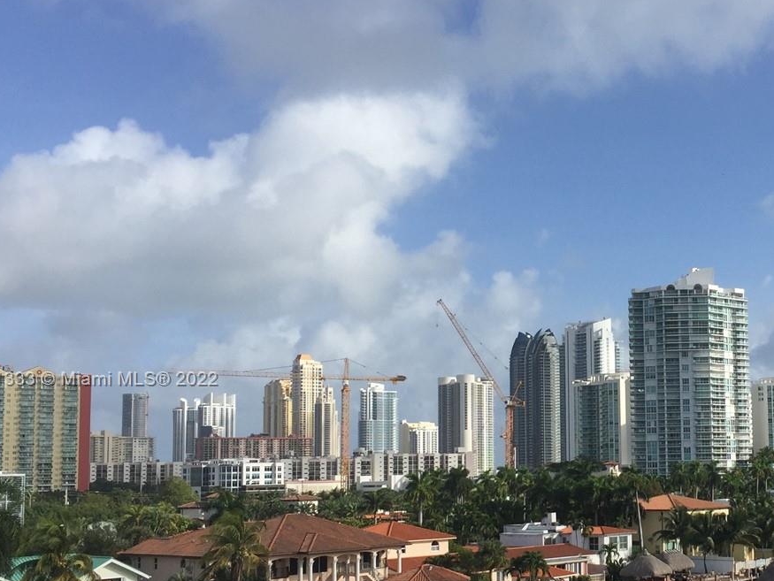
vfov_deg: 27.4
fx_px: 1186
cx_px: 642
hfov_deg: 34.8
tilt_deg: +5.7
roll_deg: +0.0
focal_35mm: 53
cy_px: 380
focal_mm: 4.15
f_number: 2.2
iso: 32
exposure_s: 1/3049
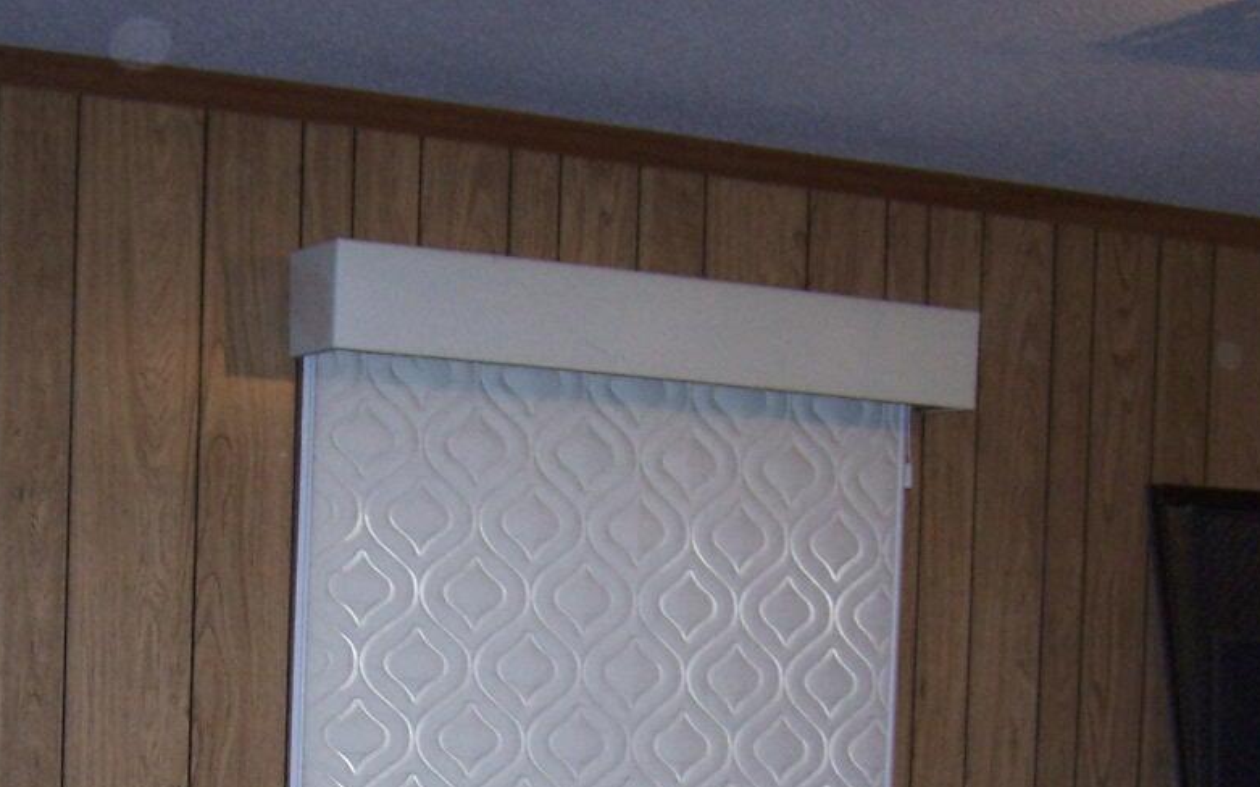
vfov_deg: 15.8
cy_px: 885
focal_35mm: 80
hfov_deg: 25.6
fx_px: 2747
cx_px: 366
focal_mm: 6.3
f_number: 2.8
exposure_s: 1/60
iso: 140
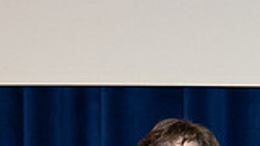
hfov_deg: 5.6
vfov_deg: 3.2
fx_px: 2627
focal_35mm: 381
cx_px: 339
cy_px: 350
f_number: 5.6
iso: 1000
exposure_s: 1/200
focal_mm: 86
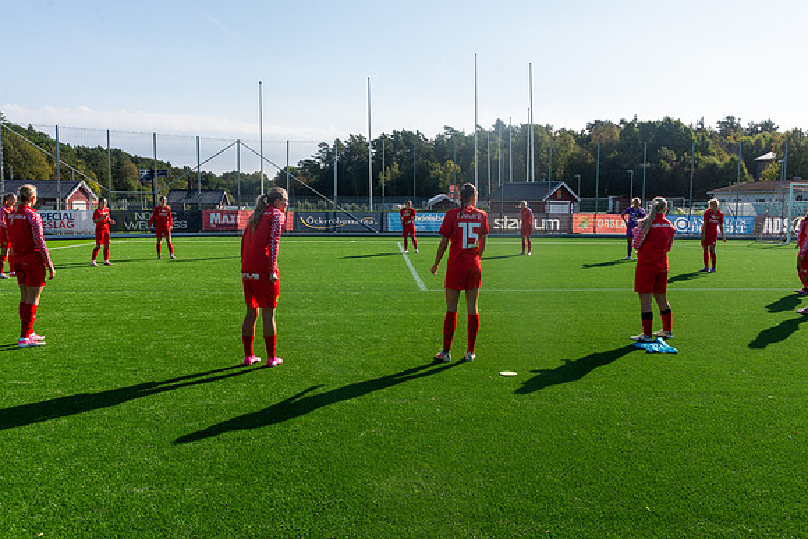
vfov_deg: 42.4
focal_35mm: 31
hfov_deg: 60.4
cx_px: 404
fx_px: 694
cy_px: 270
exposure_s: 1/1000
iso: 560
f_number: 7.1
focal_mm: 29
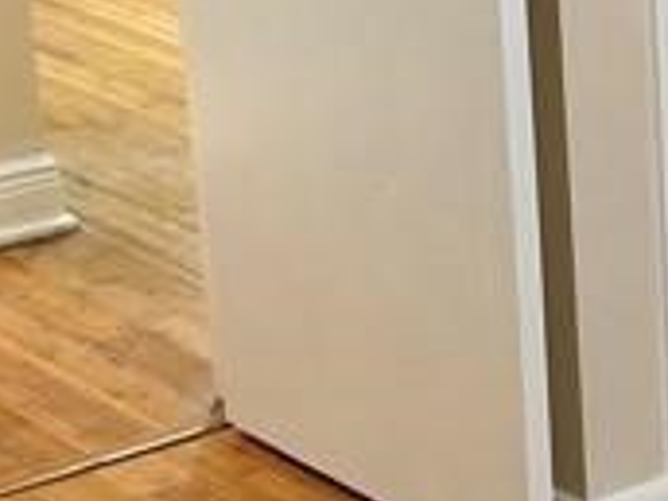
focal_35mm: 155
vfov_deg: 9.6
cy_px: 171
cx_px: 986
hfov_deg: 12.2
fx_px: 2991
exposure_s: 1/60
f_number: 1.5
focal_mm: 5.7
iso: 64
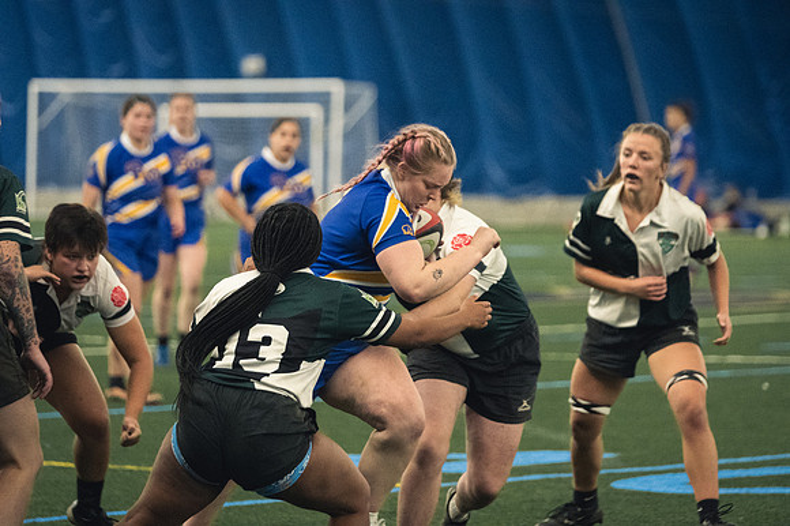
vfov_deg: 5.9
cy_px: 263
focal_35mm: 232
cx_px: 395
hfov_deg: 8.9
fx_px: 5088
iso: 9000
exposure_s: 1/500
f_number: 2.8
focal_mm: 155
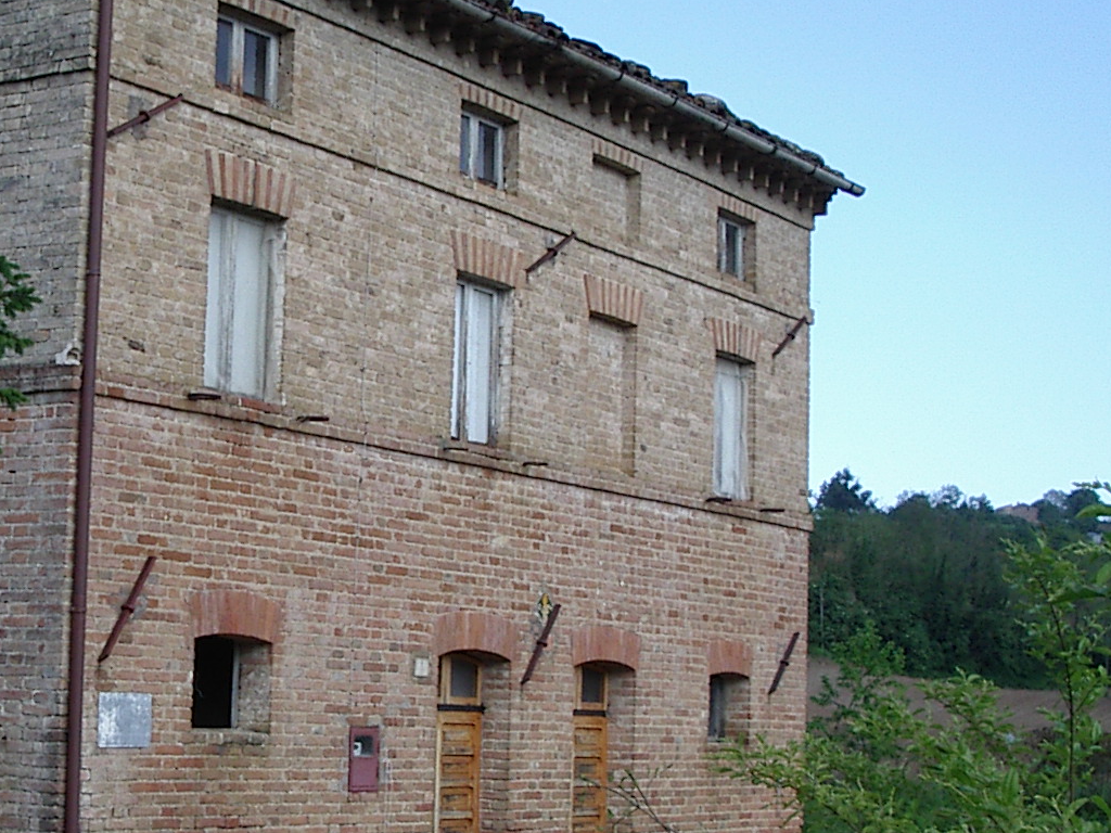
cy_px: 454
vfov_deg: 19.4
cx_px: 221
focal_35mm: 76
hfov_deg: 25.2
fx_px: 2439
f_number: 4.8
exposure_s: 1/160
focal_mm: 5.8
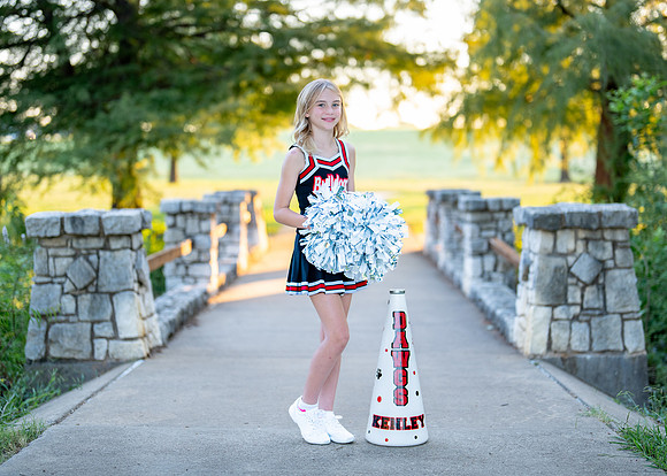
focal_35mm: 61
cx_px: 338
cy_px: 218
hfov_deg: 32.3
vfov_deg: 23.3
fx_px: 1153
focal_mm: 50
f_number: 1.2
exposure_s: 1/500
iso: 200
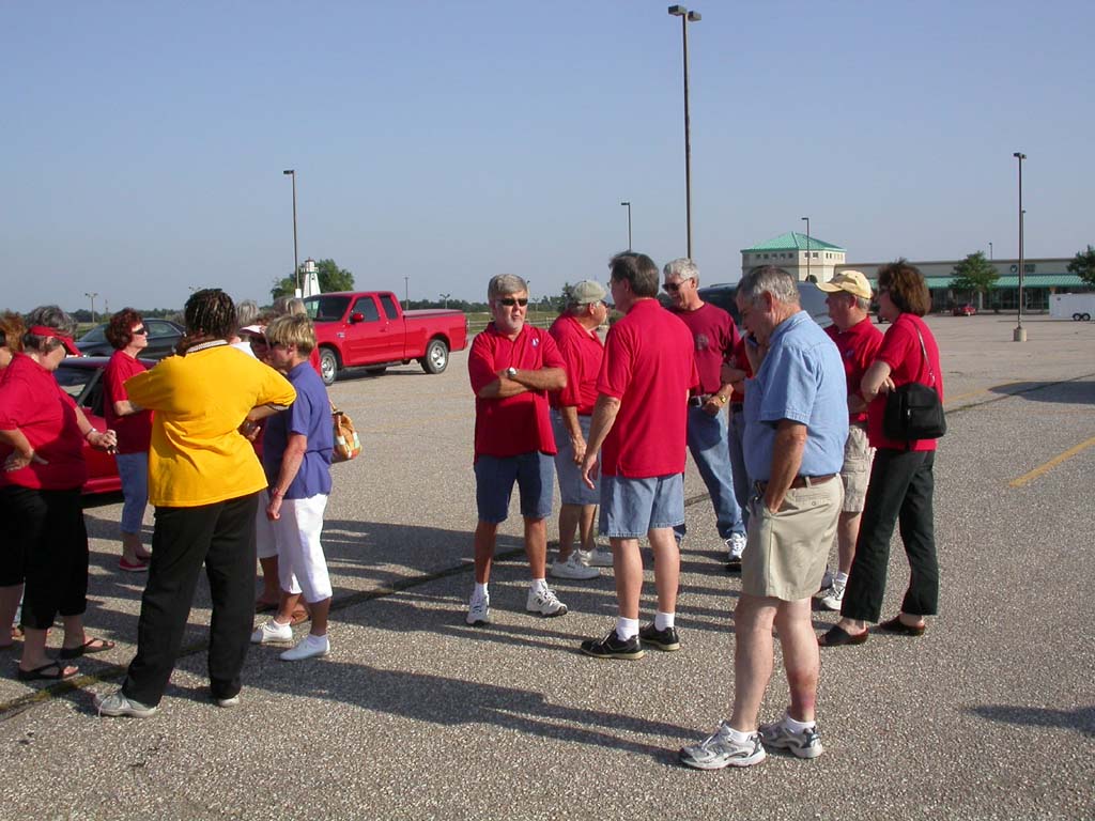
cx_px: 548
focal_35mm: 38
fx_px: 1202
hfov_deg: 49.0
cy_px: 410
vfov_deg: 37.7
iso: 100
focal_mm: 7.85
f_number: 7.5
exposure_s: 1/326
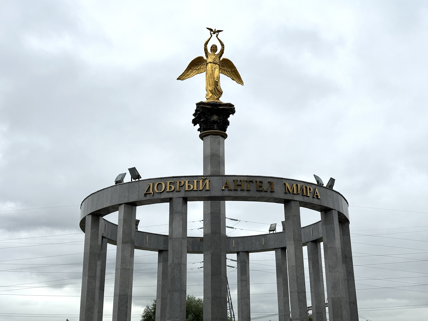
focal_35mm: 48
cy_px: 160
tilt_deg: +20.7
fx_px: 593
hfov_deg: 39.7
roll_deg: +0.9
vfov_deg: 30.3
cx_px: 214
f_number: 1.78
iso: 64
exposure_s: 1/3058
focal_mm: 6.86
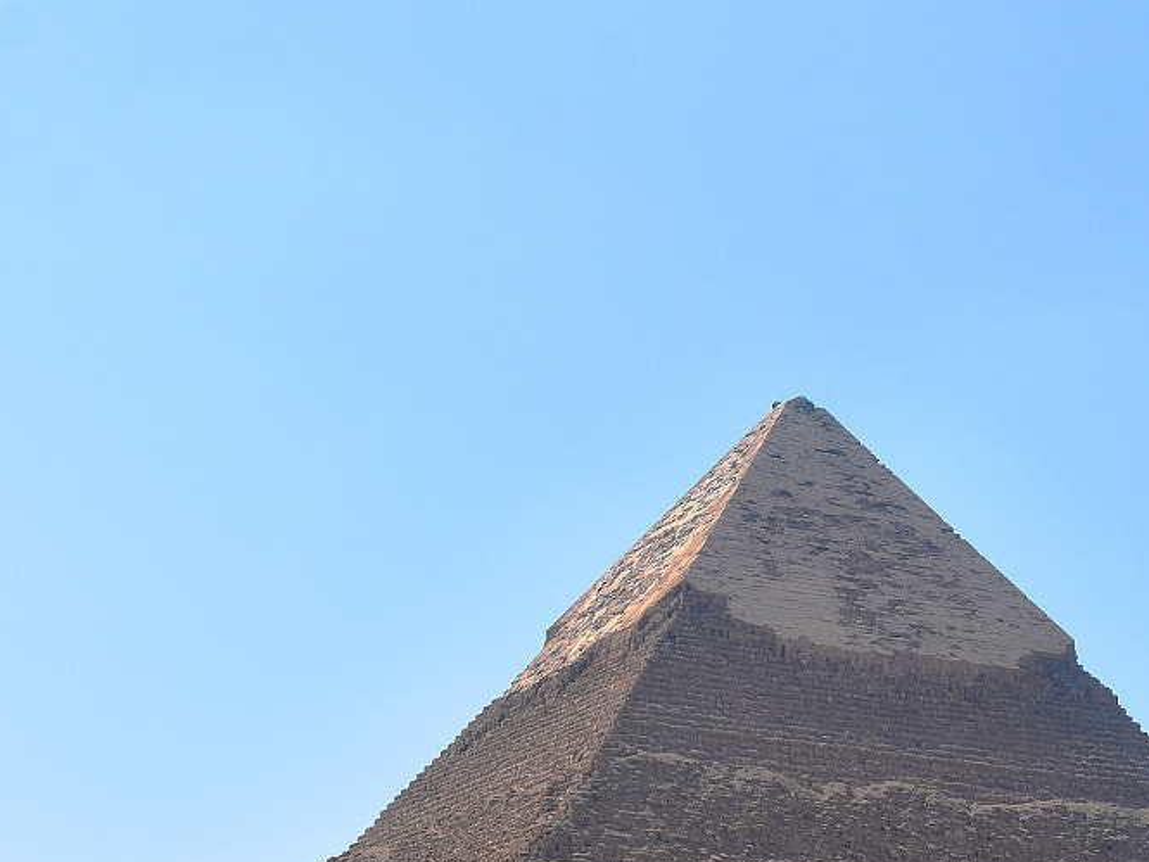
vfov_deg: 12.5
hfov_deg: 16.6
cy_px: 618
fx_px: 3917
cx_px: 895
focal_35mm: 118
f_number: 8
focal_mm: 34
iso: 100
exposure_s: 1/500
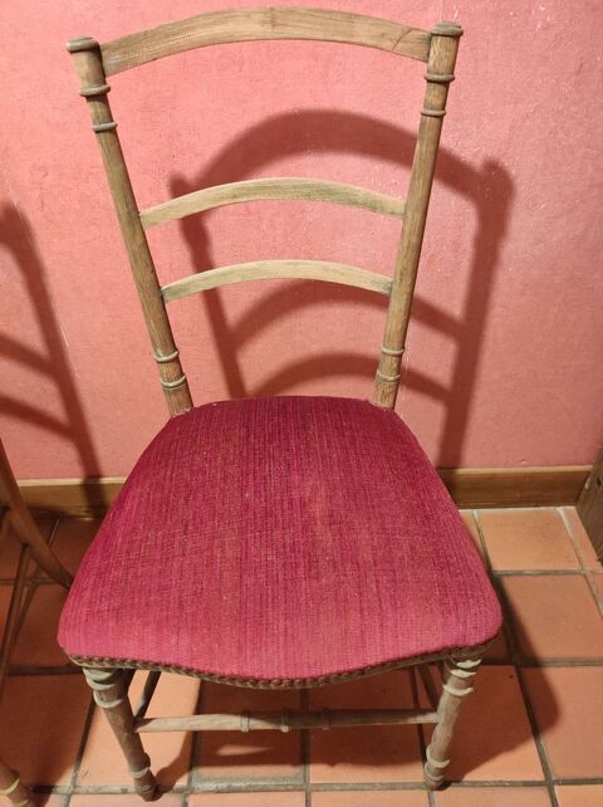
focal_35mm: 25
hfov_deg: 54.8
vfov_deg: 69.5
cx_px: 302
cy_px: 404
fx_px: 582
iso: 1804
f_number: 1.79
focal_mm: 4.7
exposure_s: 1/25
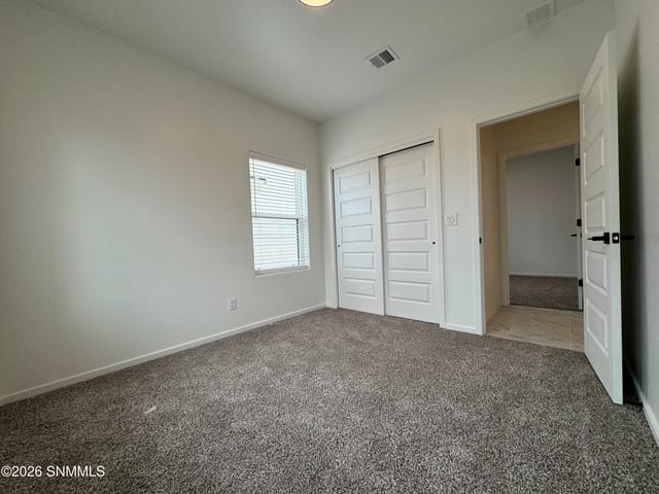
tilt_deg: -1.1
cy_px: 247
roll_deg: +3.0
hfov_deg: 102.1
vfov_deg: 85.7
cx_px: 330
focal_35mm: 14
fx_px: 267
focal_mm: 2.22
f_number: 2.2
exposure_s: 1/120
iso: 50
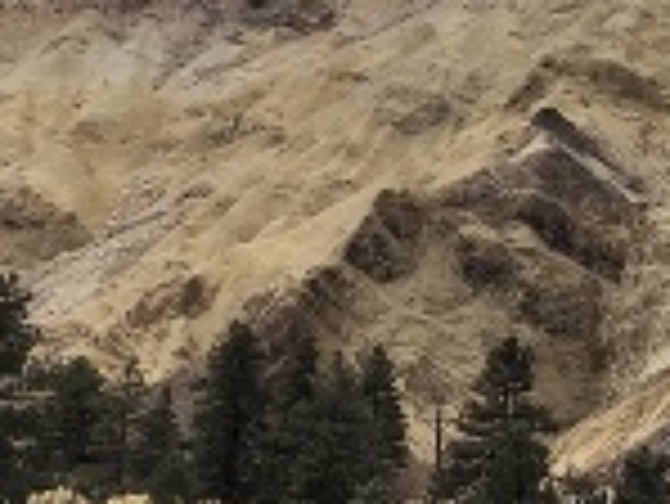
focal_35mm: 120
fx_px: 2324
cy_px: 302
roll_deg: +0.5
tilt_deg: +11.5
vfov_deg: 12.4
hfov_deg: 13.7
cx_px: 1376
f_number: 1.8
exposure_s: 1/2315
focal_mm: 3.99
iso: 20
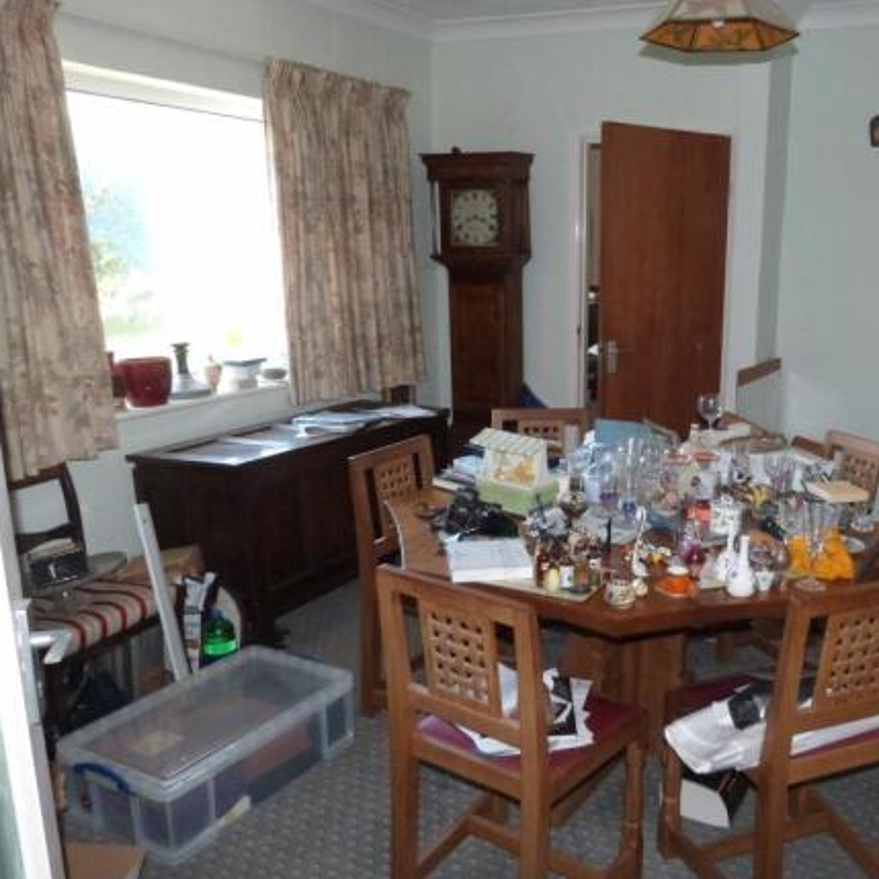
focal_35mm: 30
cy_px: 444
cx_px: 593
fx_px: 862
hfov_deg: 52.9
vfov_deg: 54.0
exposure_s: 1/125
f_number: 2.8
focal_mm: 4.5
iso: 400
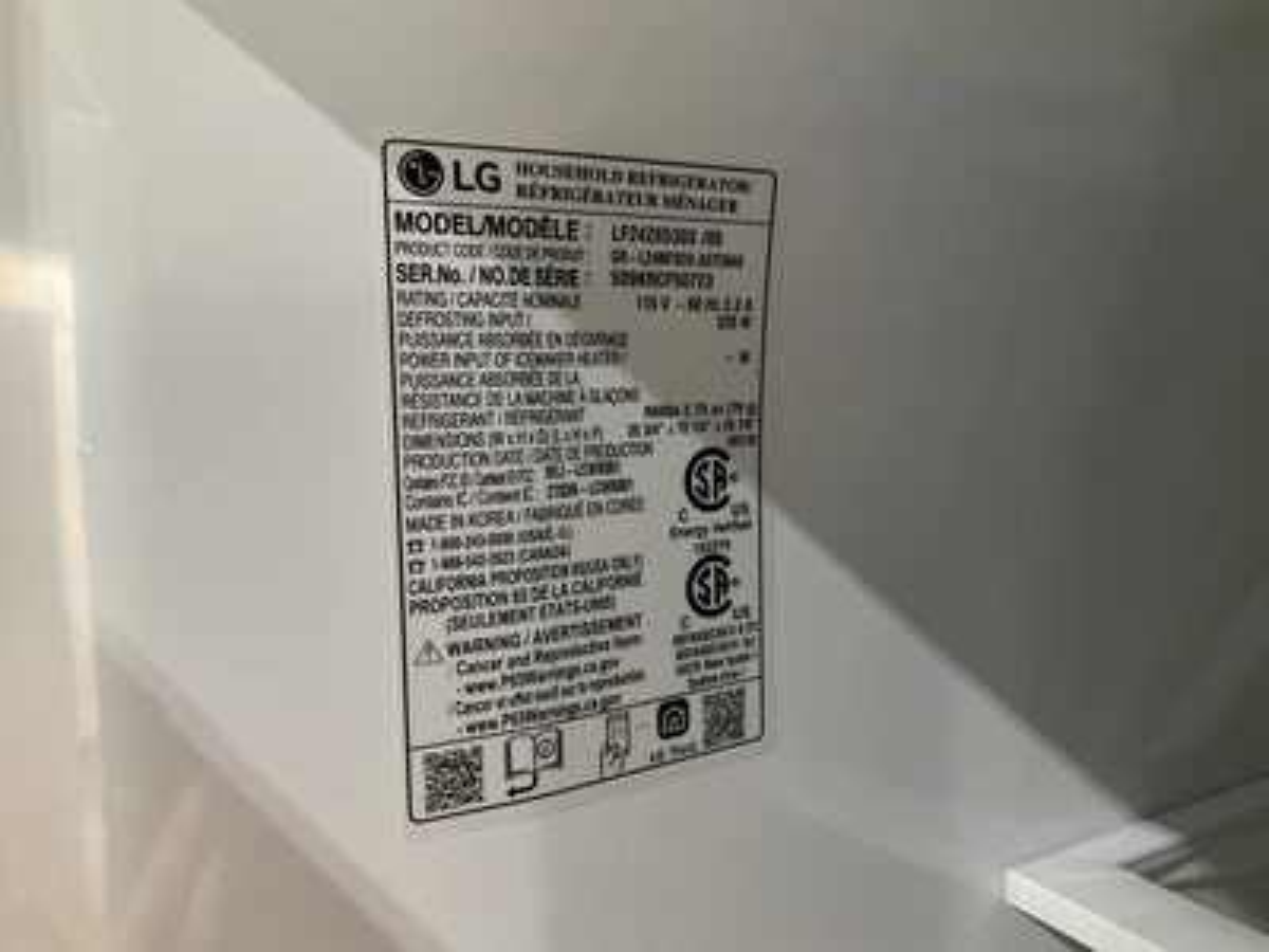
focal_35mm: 29
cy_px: 476
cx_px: 634
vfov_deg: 48.2
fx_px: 1063
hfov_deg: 61.7
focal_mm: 3
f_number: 1.8
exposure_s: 1/48
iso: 320
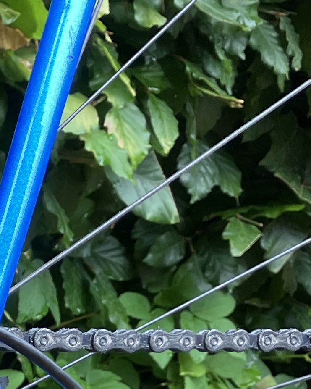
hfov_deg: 11.1
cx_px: -410
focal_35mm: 119
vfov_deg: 15.4
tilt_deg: -19.8
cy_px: 503
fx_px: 1369
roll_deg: -2.7
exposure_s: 1/121
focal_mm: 3.99
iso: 64
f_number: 1.8
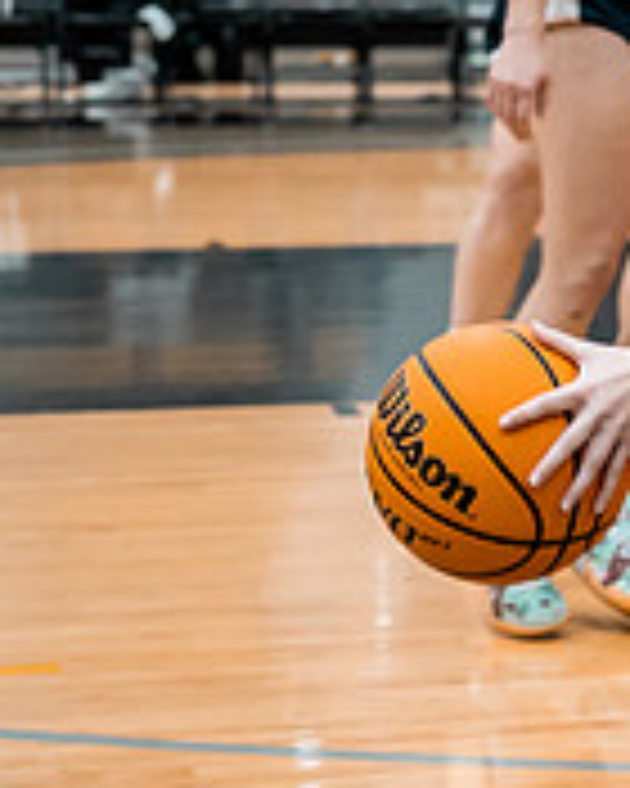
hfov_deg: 8.9
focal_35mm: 157
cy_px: 157
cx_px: 1520
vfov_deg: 12.2
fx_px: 3659
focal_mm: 35
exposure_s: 1/640
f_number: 2.5
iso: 1250
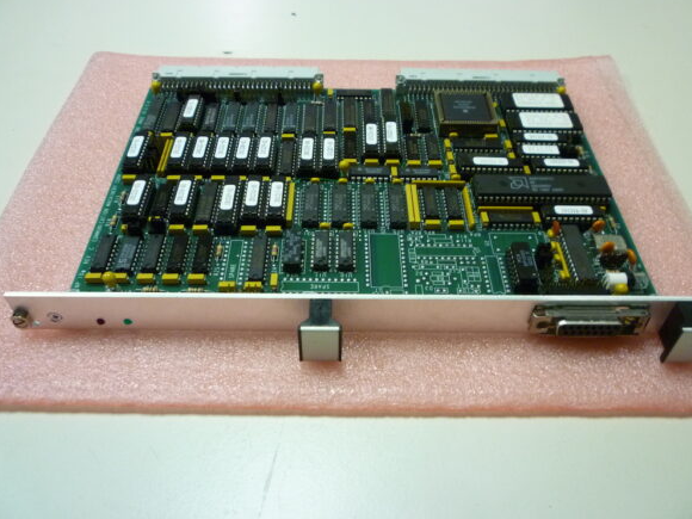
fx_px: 600
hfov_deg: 60.0
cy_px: 253
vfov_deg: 46.8
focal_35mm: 30
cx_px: 353
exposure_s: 1/20
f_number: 3.3
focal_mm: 5.2
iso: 400
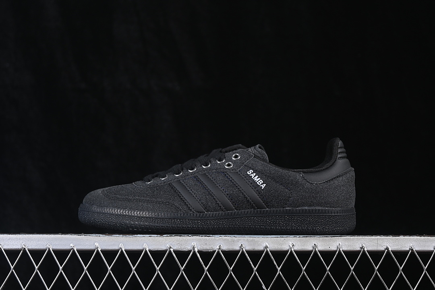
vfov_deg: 18.2
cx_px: 218
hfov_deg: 27.0
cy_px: 145
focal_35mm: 75
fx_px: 906
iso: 160
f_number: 6.3
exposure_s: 1/60
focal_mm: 50
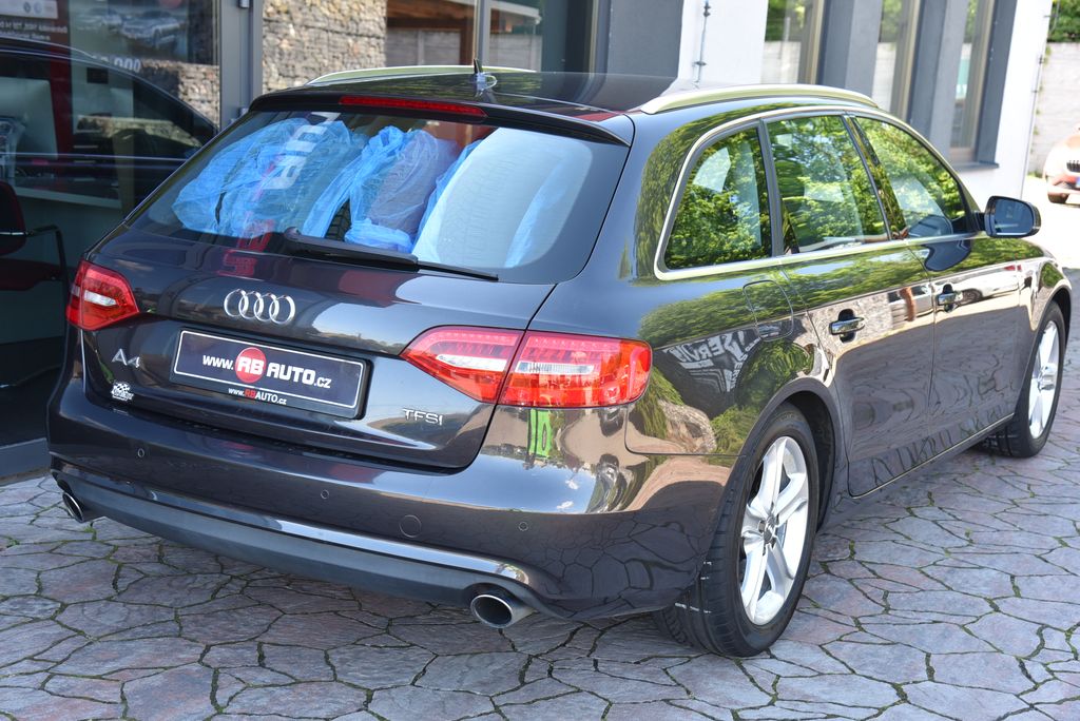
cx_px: 540
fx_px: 1501
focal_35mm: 50
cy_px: 360
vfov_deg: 27.0
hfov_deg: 39.6
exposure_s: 1/125
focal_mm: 50
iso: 500
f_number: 5.6
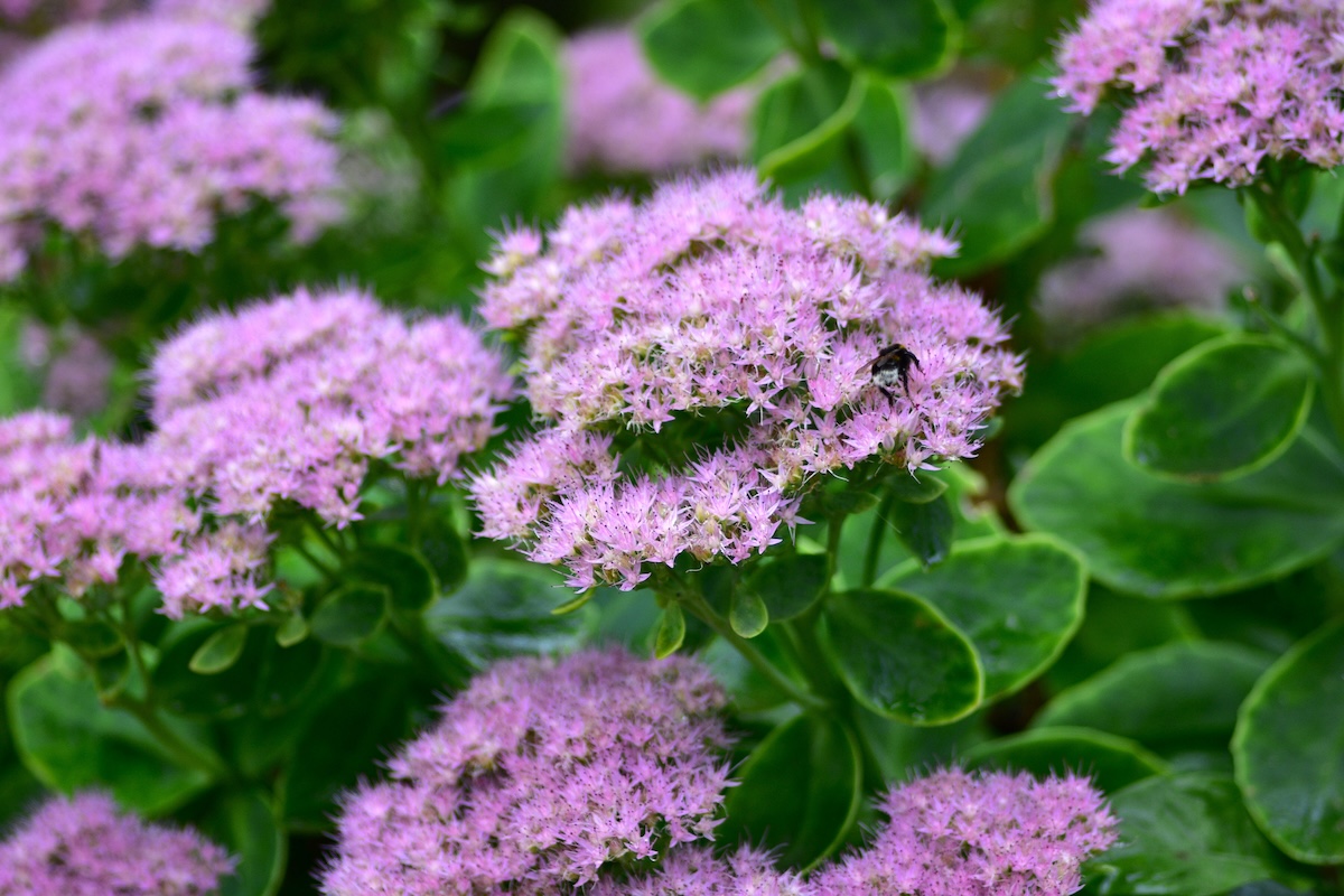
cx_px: 672
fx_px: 5600
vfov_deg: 9.1
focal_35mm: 150
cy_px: 448
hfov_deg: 13.7
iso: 400
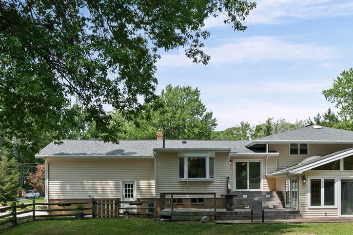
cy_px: 147
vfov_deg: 29.7
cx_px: 246
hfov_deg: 42.8
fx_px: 441
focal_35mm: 45
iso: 250
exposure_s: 1/200
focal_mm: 20
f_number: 9
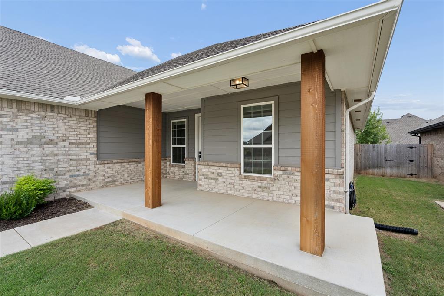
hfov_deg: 96.7
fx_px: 197
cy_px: 148
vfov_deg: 73.7
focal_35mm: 16
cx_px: 222
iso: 200
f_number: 8
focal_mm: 16
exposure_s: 1/200
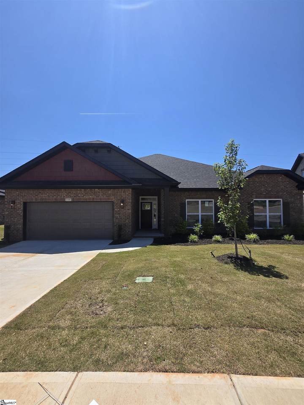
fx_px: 152
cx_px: 152
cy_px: 202
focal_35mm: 13
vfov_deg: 106.2
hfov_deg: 89.9
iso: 25
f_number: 2.2
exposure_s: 1/1255
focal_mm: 1.7
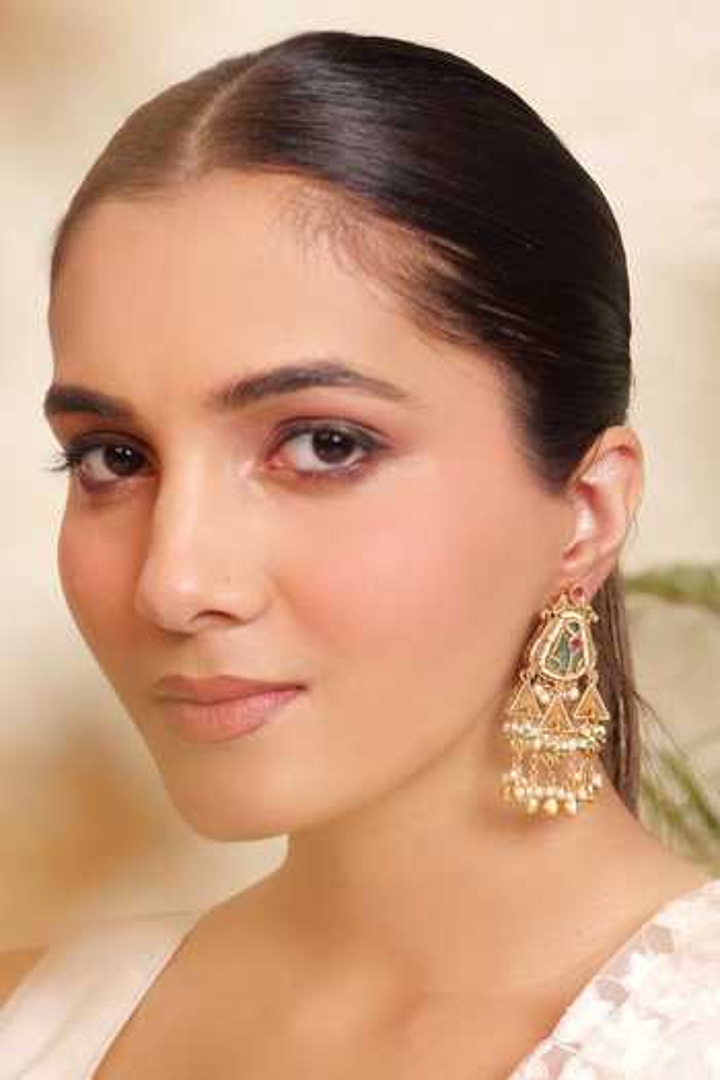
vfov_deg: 38.2
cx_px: 360
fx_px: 1560
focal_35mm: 52
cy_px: 540
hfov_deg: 26.0
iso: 1000
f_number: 6.3
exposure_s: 1/80
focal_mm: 50
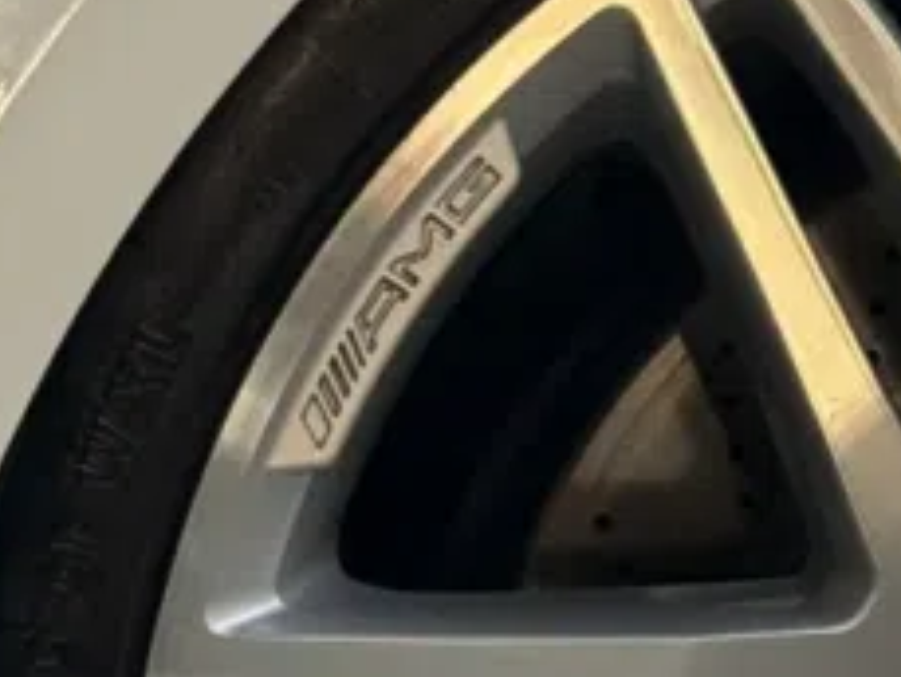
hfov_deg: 14.2
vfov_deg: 11.1
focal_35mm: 134
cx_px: 1153
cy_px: 398
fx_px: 3490
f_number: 1.78
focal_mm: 6.76
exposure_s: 1/198
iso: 125
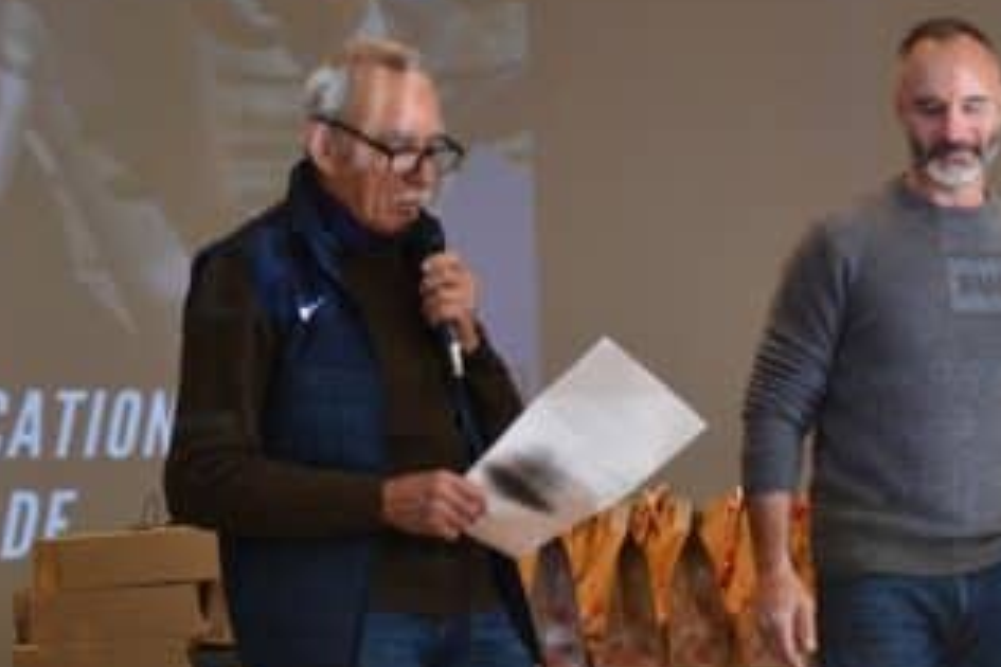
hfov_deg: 17.0
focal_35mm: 117
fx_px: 3253
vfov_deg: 11.7
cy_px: 562
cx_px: 1080
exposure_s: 1/60
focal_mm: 32
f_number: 5
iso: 800
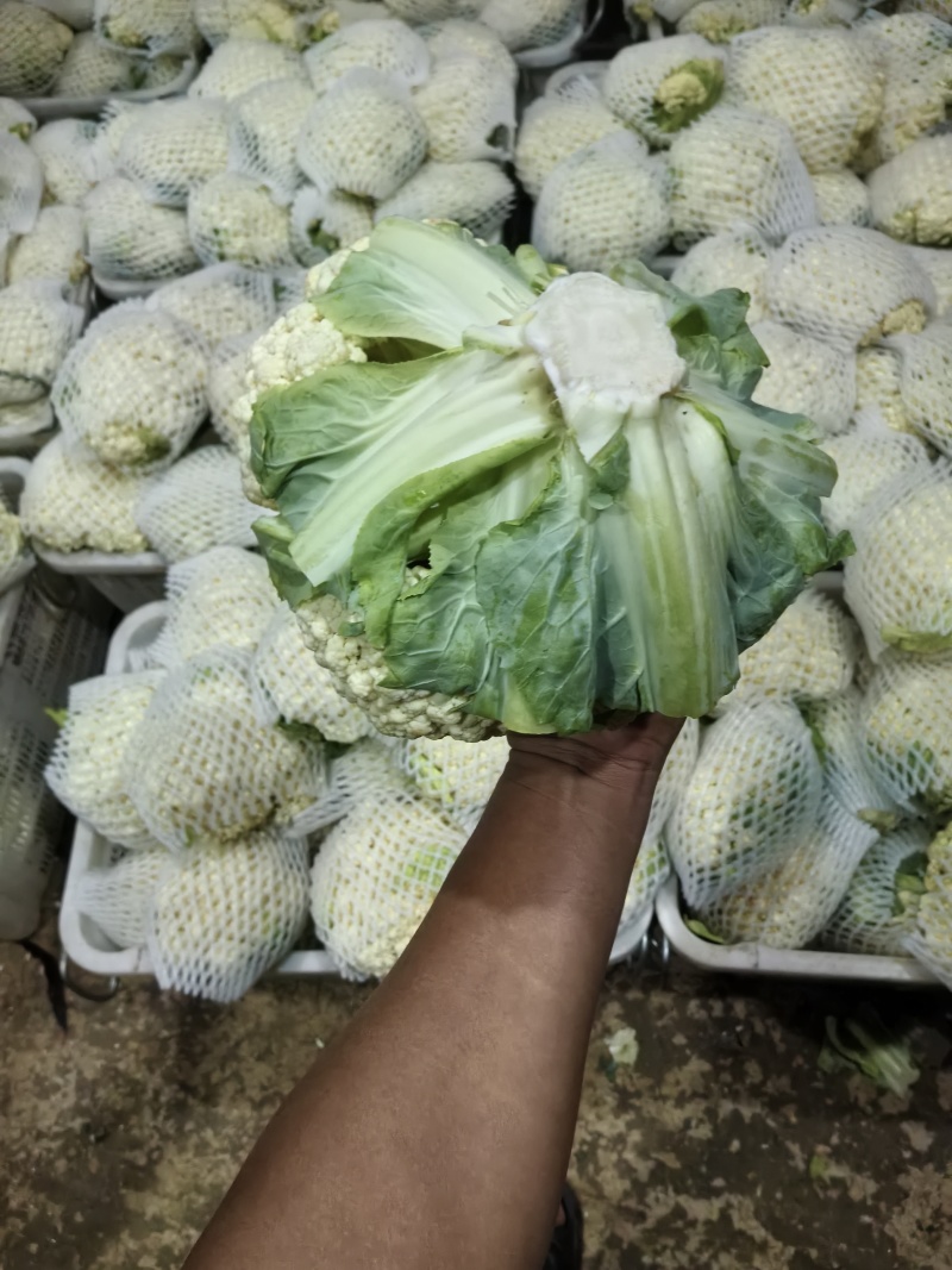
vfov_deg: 65.3
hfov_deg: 51.3
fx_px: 990
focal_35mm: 27
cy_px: 635
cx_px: 476
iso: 800
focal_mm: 5.75
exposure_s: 1/50
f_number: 4
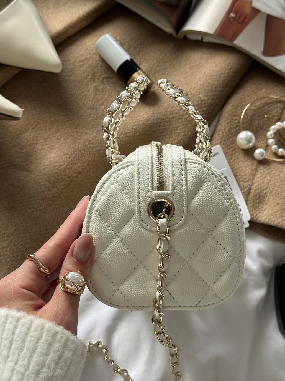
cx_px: 140
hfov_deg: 28.5
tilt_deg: -66.2
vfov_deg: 37.5
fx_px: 560
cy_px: 180
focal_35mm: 51
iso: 80
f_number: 1.78
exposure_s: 1/122
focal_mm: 6.76
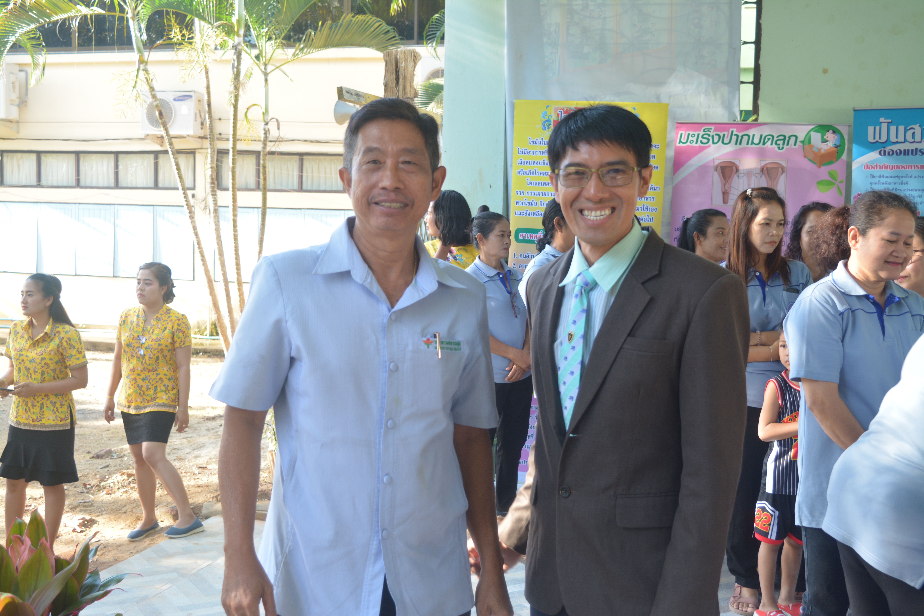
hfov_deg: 42.3
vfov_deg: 28.9
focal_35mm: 46
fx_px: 1193
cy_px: 308
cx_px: 462
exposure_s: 1/60
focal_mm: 31
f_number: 5.6
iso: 320
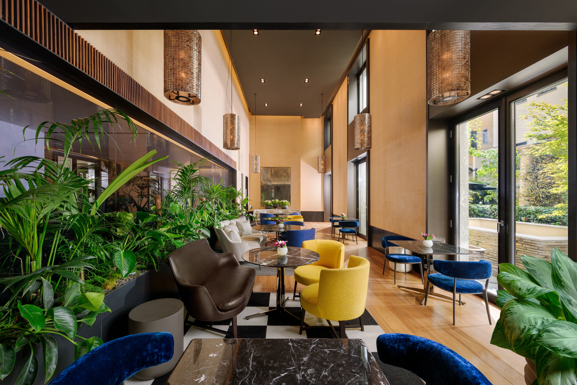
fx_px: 224
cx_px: 288
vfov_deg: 81.2
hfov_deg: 104.3
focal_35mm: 14
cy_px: 192
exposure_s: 1/13
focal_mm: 14
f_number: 7.1
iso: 100
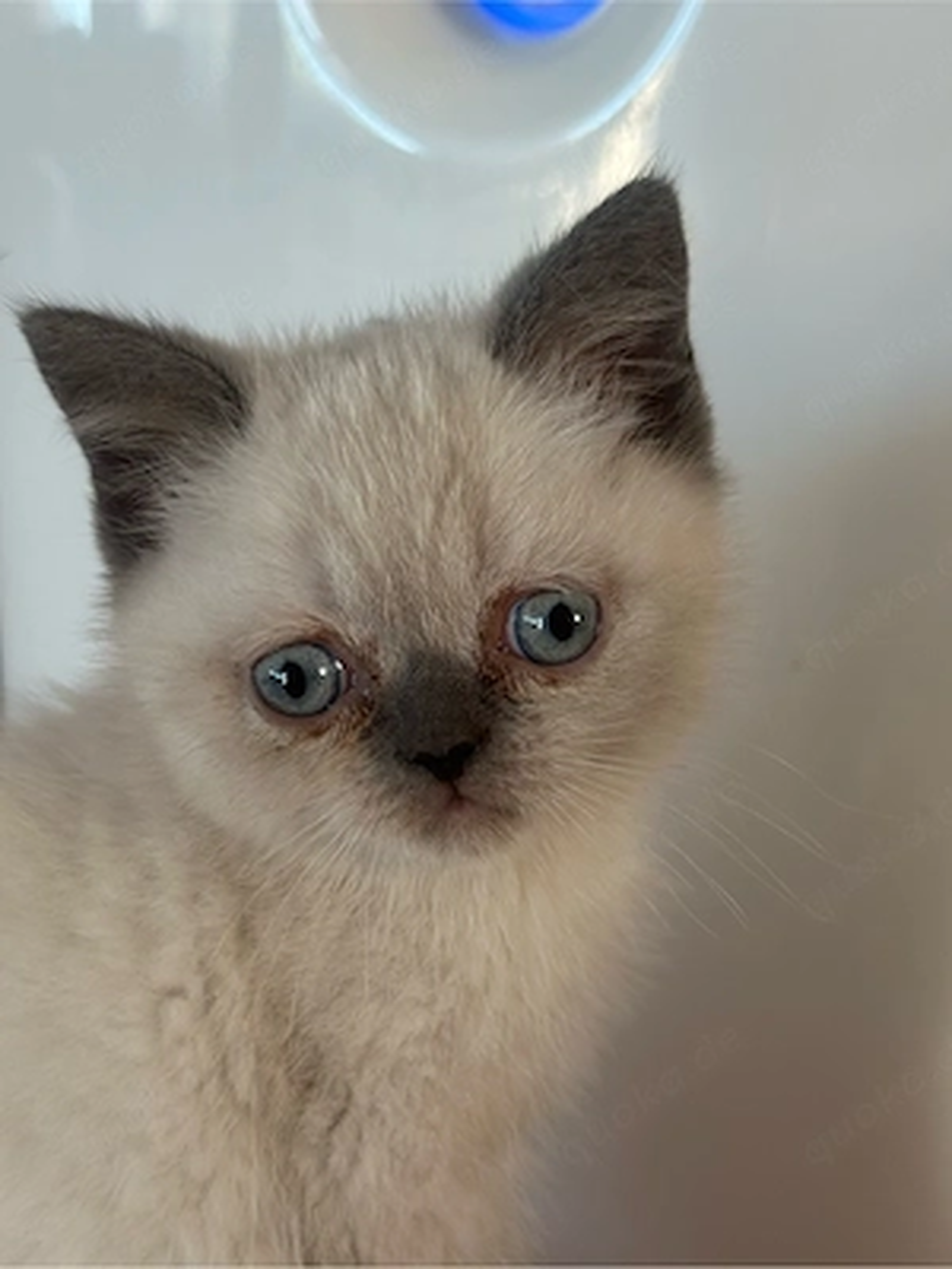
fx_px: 1760
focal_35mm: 48
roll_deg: -0.3
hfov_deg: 30.3
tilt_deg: -13.8
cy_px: 634
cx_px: 476
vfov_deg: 39.7
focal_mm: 6.86
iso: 160
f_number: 1.78
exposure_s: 1/60
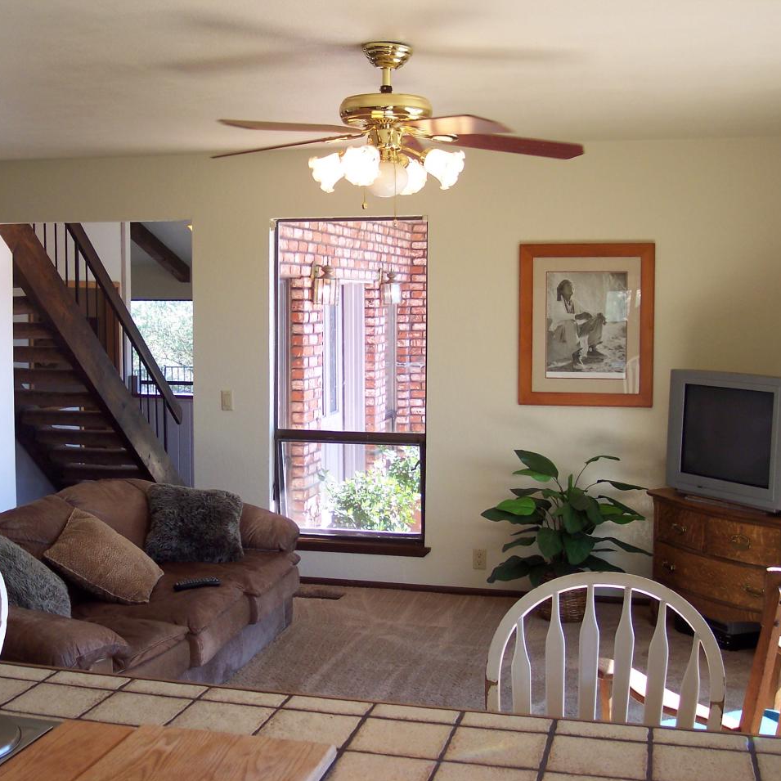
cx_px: 321
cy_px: 391
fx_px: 1149
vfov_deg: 37.6
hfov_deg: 37.4
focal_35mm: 45
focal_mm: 8
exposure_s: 1/125
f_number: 2.8
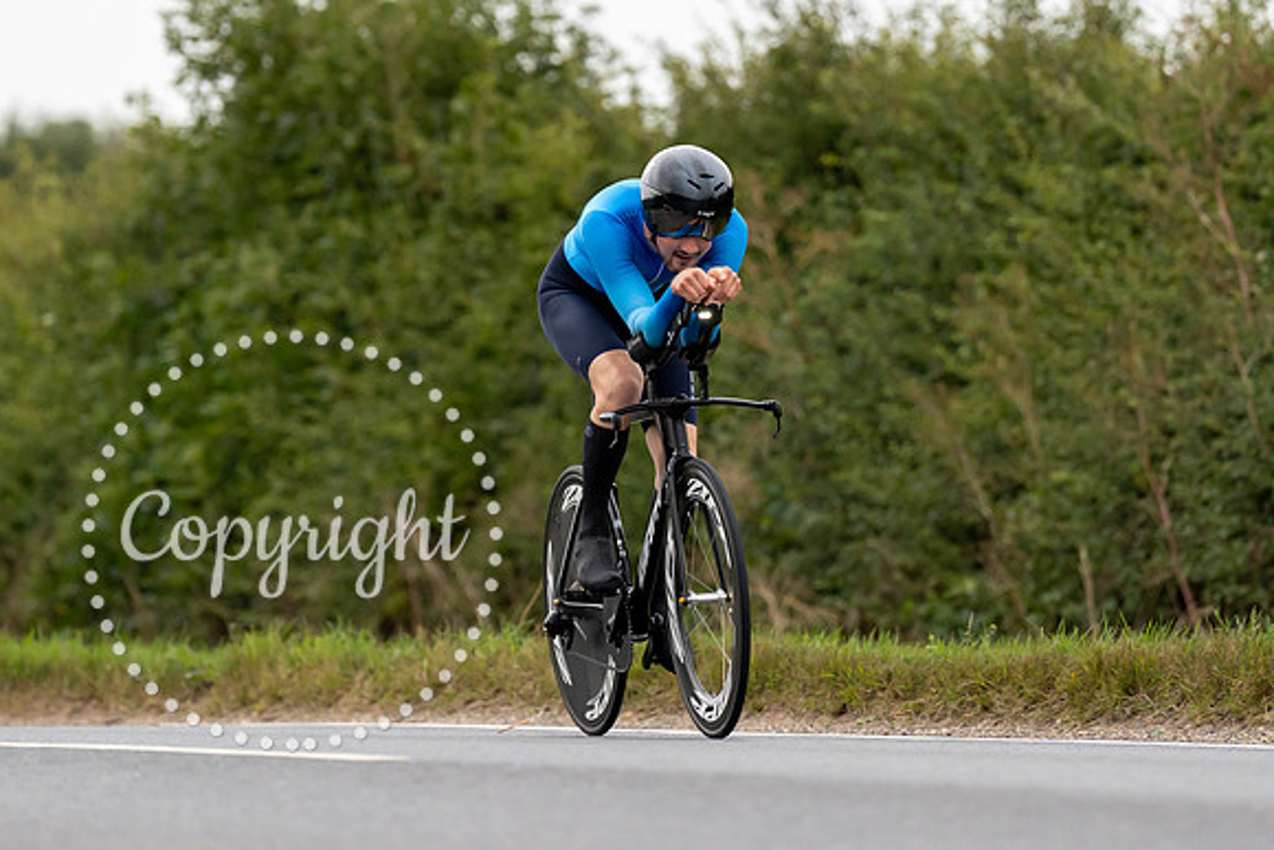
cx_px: 685
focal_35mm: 283
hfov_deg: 7.3
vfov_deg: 4.9
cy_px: 258
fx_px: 10028
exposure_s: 1/1000
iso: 1000
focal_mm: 178
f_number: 3.2
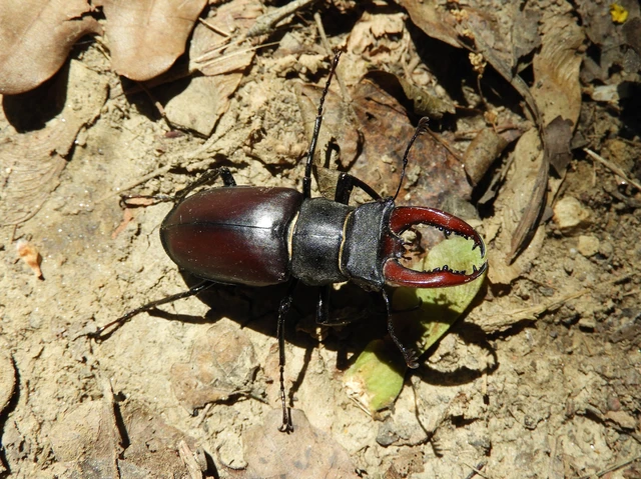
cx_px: 320
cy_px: 240
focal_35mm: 40
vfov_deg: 35.9
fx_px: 740
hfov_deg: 46.8
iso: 100
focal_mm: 7.2
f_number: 3.8
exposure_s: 1/800
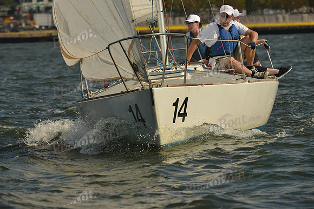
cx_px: 157
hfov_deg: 6.9
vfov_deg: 4.6
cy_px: 104
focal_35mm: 300
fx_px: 2617
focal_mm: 300
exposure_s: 1/1250
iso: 320
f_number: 8
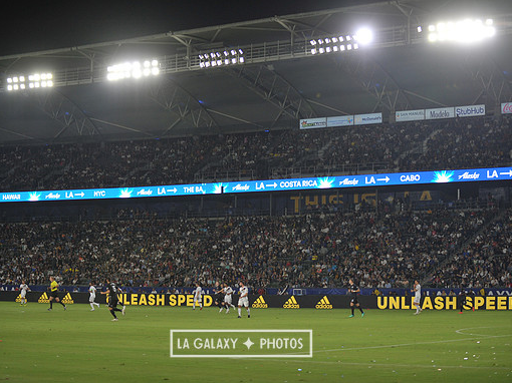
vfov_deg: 18.0
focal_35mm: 82
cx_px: 241
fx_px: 1212
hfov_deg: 23.8
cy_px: 193
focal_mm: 75
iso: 1250
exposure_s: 1/1250
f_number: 2.8
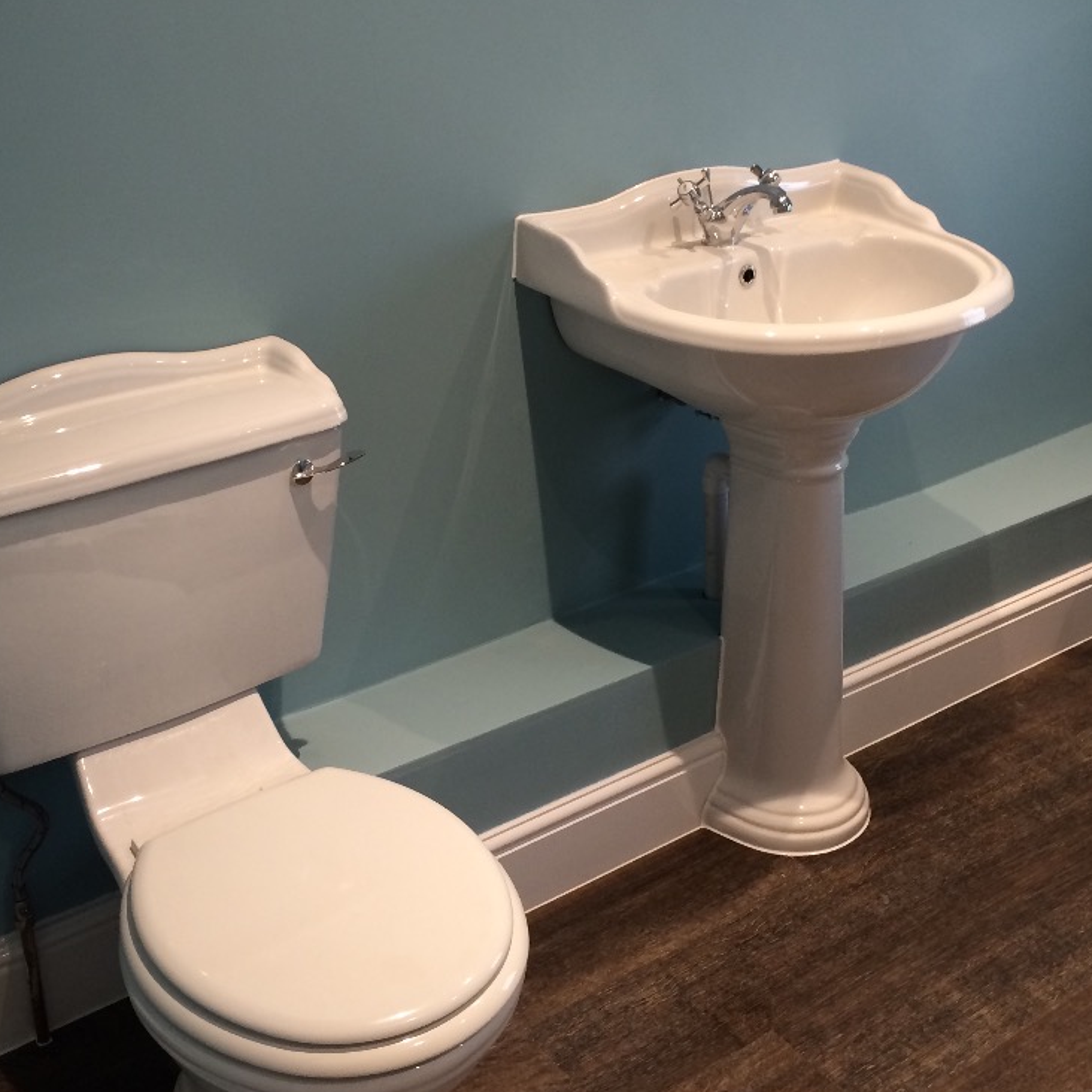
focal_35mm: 42
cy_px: 456
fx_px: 1499
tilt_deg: -21.2
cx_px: 494
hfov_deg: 40.0
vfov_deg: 39.9
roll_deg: +1.3
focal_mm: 4.15
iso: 100
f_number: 2.2
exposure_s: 1/33
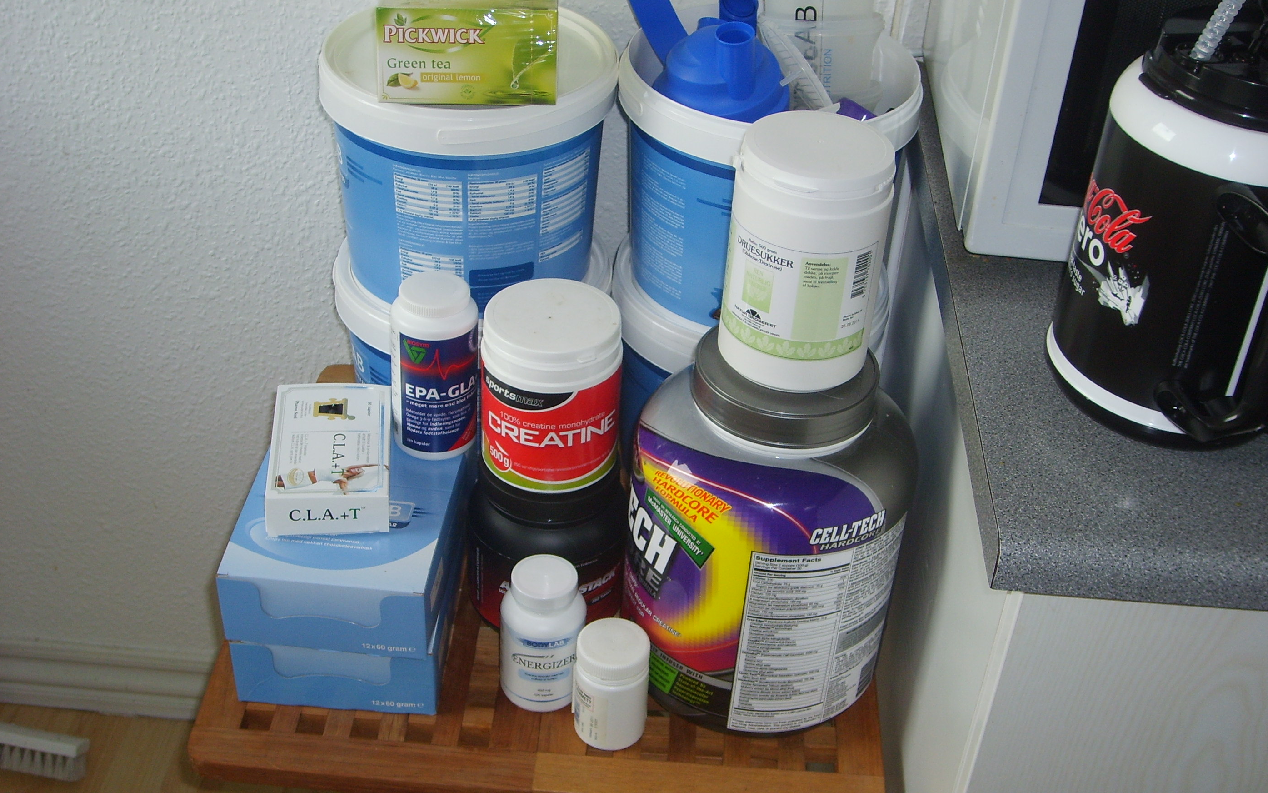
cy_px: 410
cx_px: 635
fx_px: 1590
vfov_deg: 28.0
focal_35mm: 46
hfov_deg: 43.5
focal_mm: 7.2
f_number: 3
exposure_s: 1/60
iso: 69
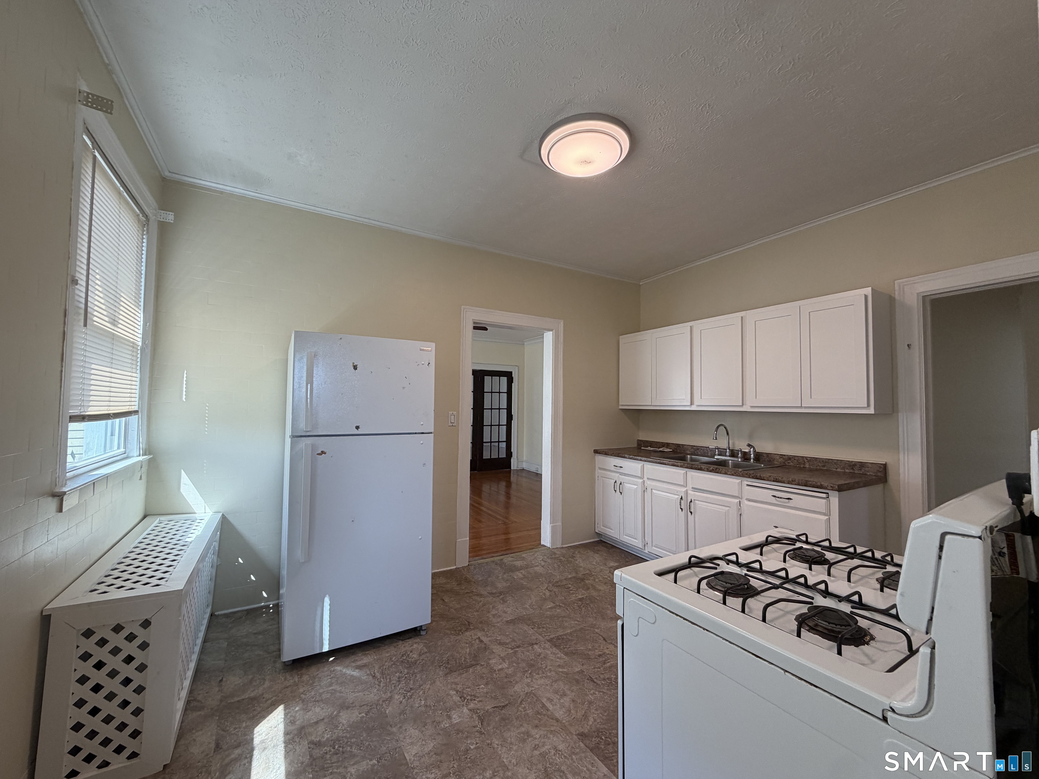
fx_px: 420
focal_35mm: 14
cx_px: 520
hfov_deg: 102.1
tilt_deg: +2.7
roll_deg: -0.9
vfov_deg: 85.7
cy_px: 390
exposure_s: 1/120
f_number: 2.2
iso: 125
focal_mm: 2.22
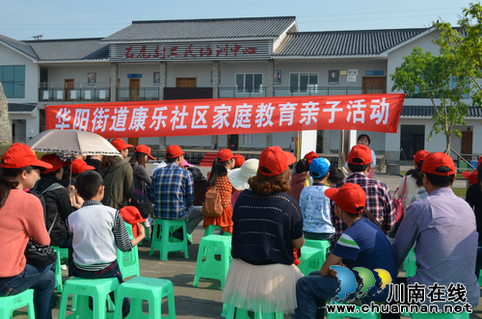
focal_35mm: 44
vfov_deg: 30.7
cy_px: 160
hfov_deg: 45.0
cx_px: 241
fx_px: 581
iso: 125
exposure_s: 1/250
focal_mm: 29
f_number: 8
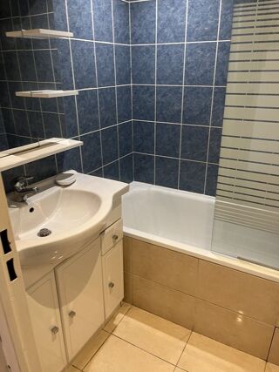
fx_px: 280
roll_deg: +1.7
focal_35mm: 26
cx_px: 140
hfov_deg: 53.0
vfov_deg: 67.3
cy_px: 186
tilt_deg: -20.8
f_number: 1.6
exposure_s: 1/50
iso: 100
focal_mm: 5.1
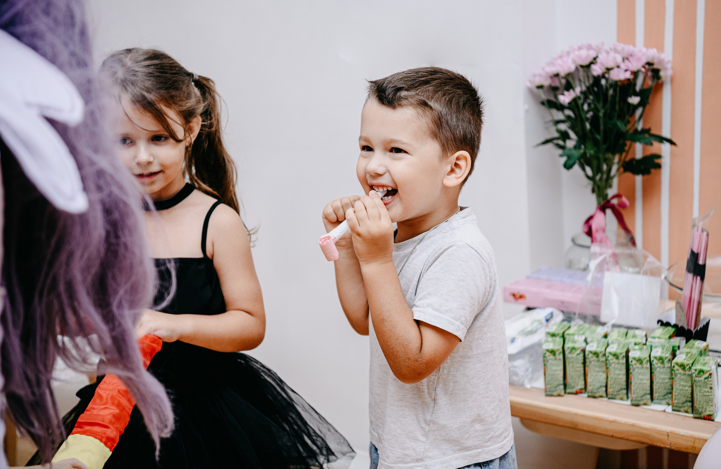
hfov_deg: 30.1
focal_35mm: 67
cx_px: 371
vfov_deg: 19.9
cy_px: 222
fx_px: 1339
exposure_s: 1/160
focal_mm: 65
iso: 160
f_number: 3.5
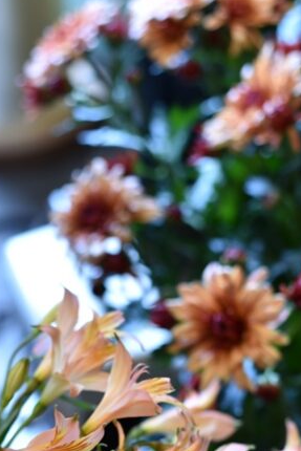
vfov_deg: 16.6
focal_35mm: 119
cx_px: 76
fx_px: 1491
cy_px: 523
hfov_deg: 11.5
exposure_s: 1/13
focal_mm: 50
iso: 320
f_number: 2.8
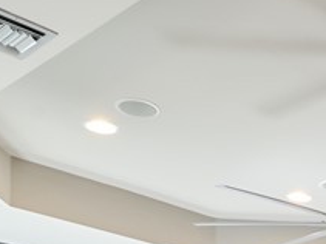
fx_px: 838
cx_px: 423
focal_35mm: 89
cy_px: 500
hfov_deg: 20.2
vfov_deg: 13.8
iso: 200
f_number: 14
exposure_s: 1/3.23
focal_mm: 18
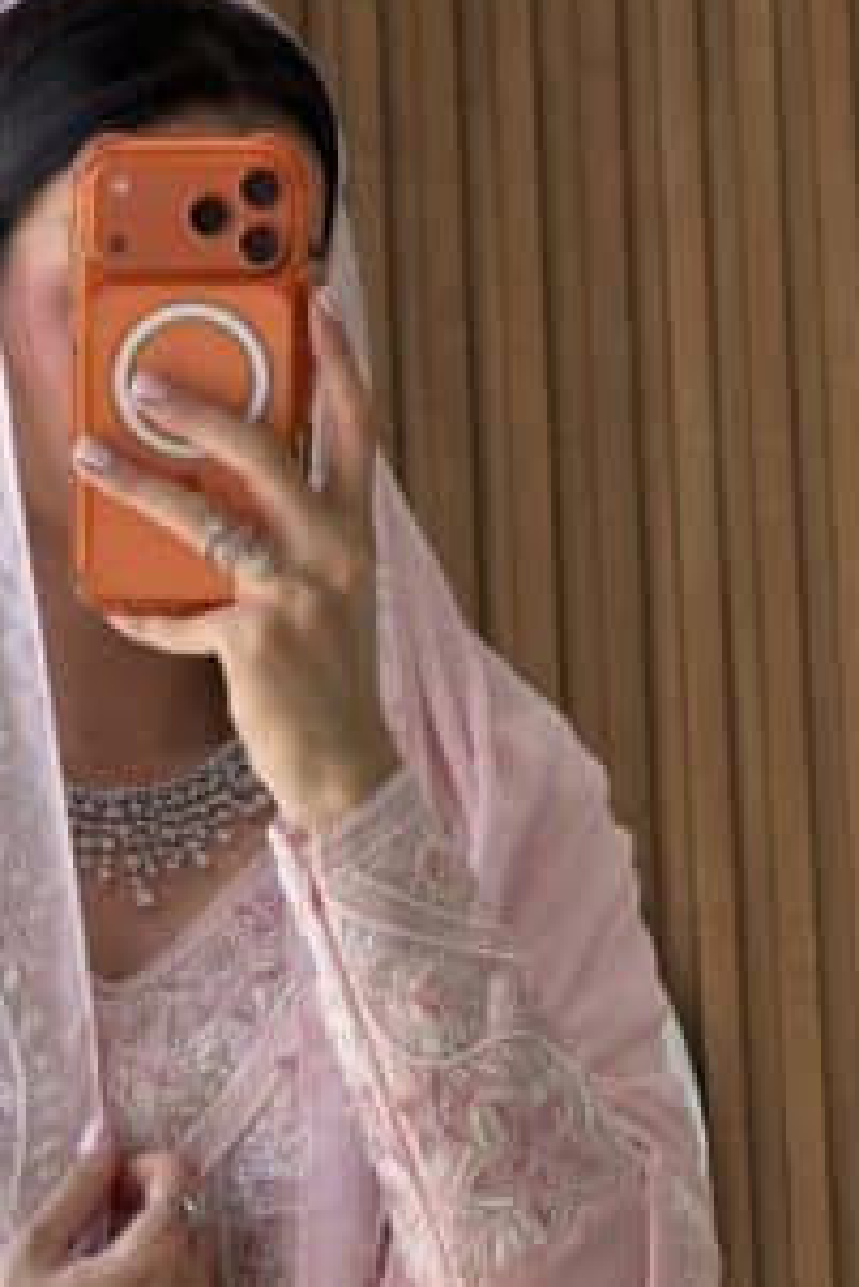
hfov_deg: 7.5
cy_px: 947
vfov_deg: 11.1
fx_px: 6578
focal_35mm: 184
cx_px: 171
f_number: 2.8
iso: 80
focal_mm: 16.89
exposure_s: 1/121
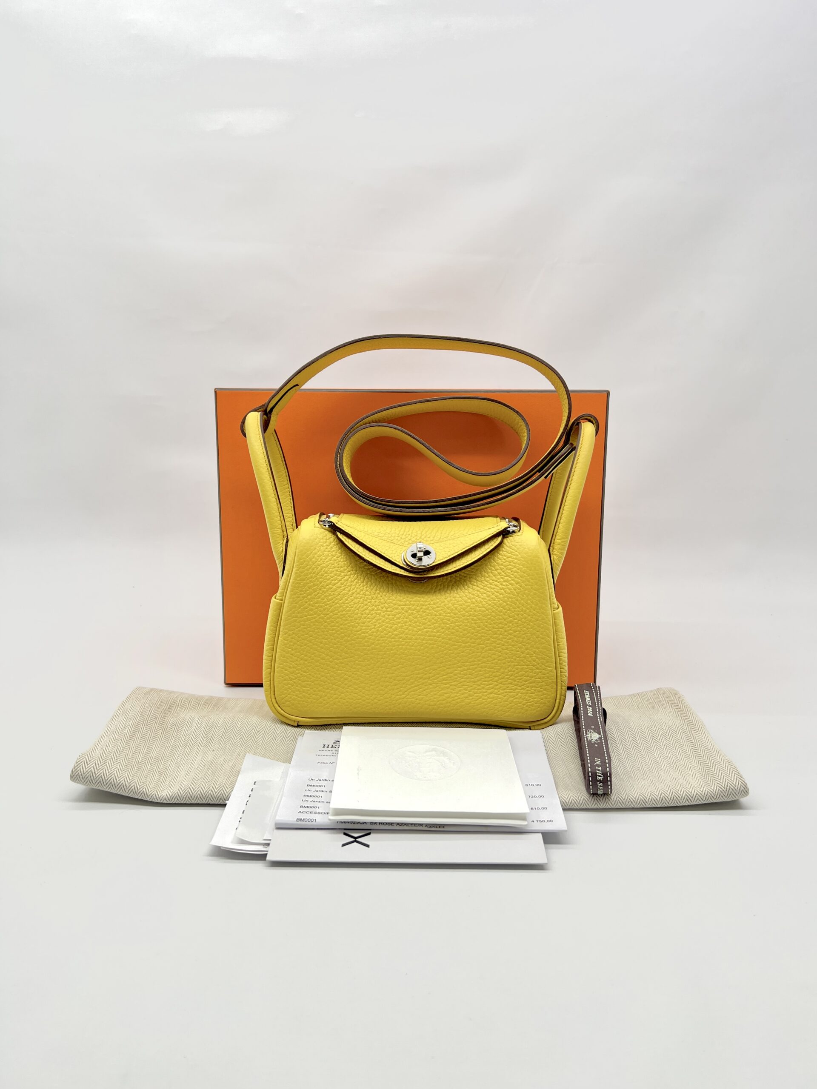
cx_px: 408
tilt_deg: -10.4
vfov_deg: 67.3
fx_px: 818
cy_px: 544
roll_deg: -0.6
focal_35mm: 26
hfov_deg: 53.1
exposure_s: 1/157
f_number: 1.5
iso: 40
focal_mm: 5.7
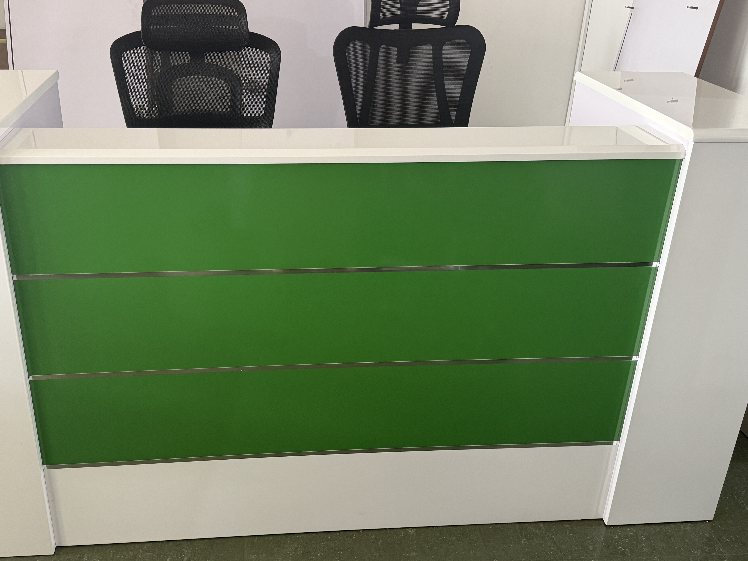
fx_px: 756
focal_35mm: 35
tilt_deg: -24.9
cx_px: 324
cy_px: 260
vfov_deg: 40.7
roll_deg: -1.1
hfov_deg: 52.5
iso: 250
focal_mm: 6.76
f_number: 1.78
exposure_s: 1/60
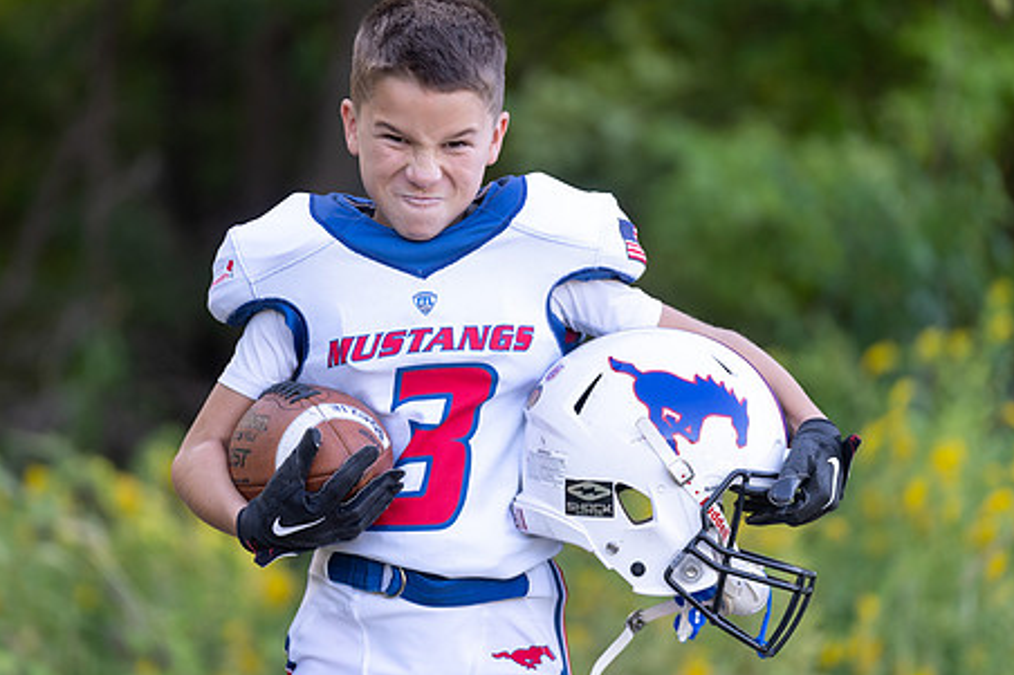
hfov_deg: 9.9
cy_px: 324
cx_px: 431
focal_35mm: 208
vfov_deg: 6.6
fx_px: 5856
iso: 250
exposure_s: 1/320
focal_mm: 162
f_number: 2.8
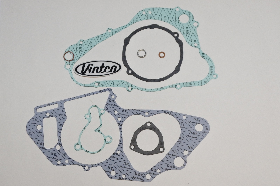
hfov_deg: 42.7
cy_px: 93
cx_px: 140
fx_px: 358
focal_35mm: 46
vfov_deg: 29.2
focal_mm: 17.2
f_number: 4.5
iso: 720
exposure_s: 1/125
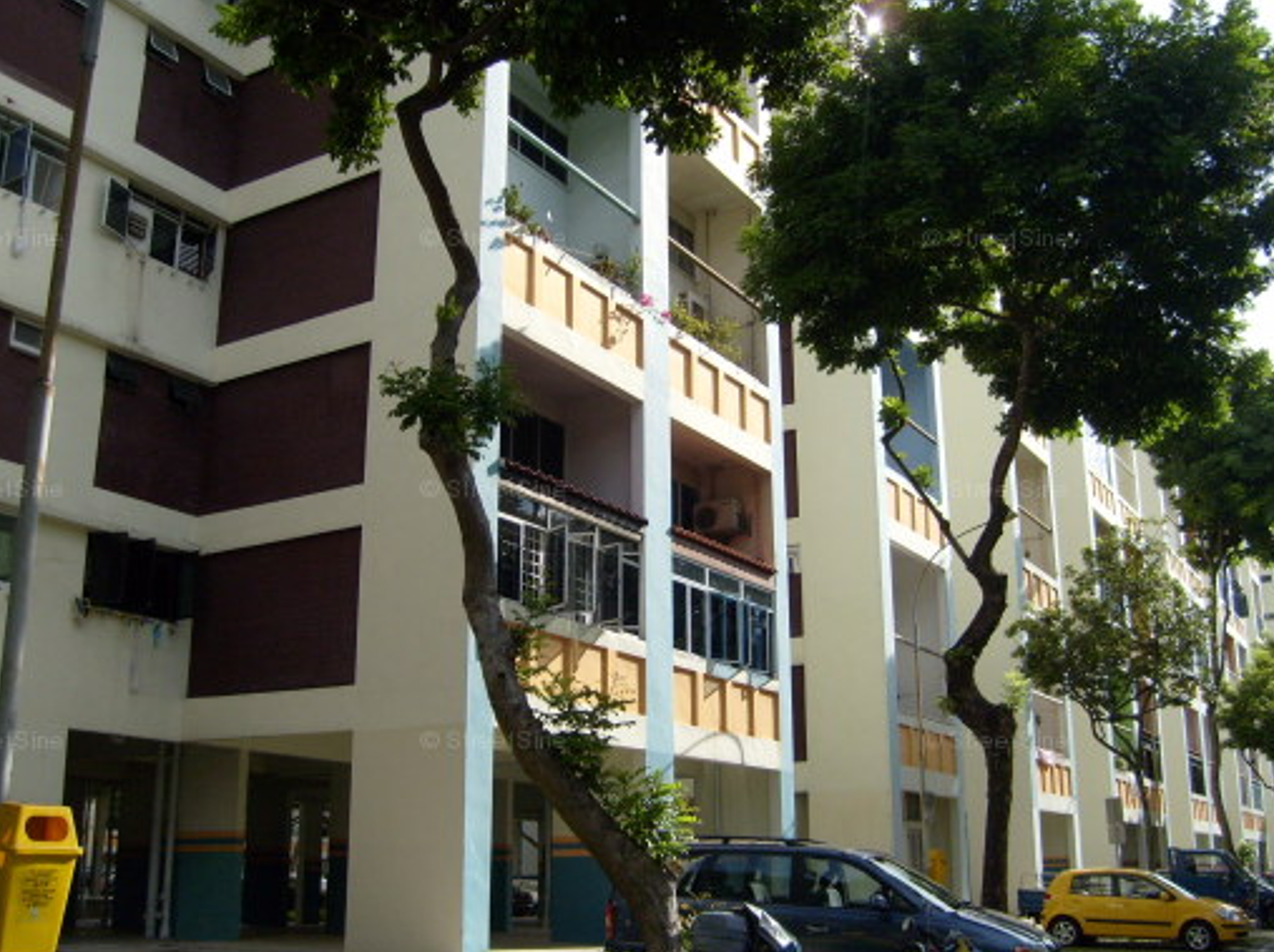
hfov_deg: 49.0
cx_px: 608
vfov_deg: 37.6
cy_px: 492
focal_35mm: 38
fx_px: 1397
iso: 80
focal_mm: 5.8
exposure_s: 1/250
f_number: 7.1
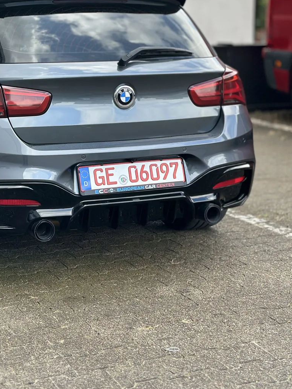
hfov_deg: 19.5
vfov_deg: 25.7
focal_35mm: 75
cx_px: 68
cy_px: 98
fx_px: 844
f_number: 1.78
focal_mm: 6.86
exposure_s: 1/734
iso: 80
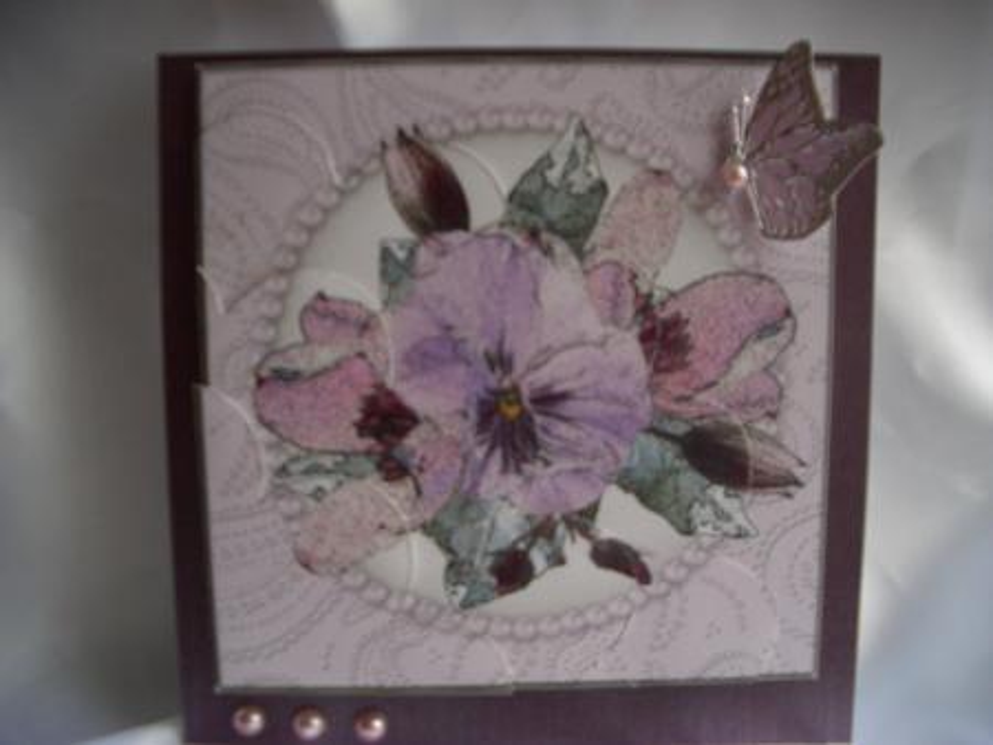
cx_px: 496
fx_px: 1005
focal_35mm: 35
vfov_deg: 40.7
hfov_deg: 52.6
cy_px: 372
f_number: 2.6
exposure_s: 1/100
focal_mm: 5.8
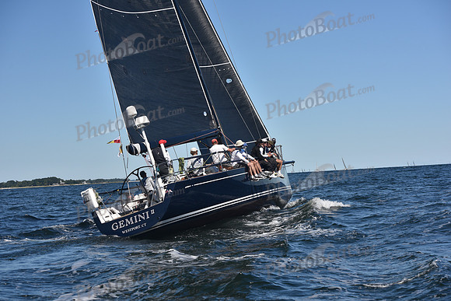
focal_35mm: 70
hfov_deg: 28.8
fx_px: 877
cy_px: 150
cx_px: 226
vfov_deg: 19.5
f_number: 5.6
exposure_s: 1/800
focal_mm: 70
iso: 200
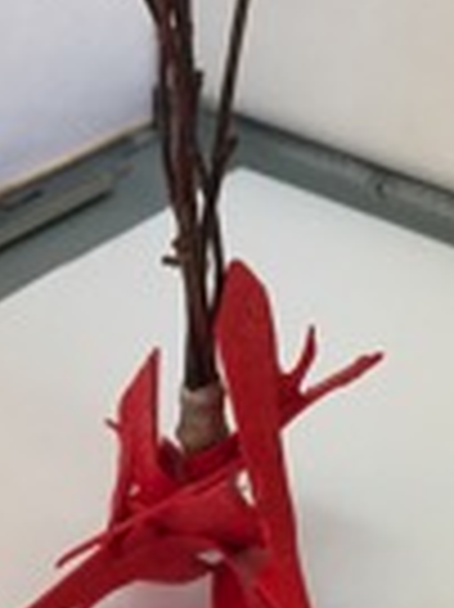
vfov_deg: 22.0
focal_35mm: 86
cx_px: 162
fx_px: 1506
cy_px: 9
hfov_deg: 17.1
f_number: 2.2
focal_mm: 4.15
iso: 50
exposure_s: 1/30
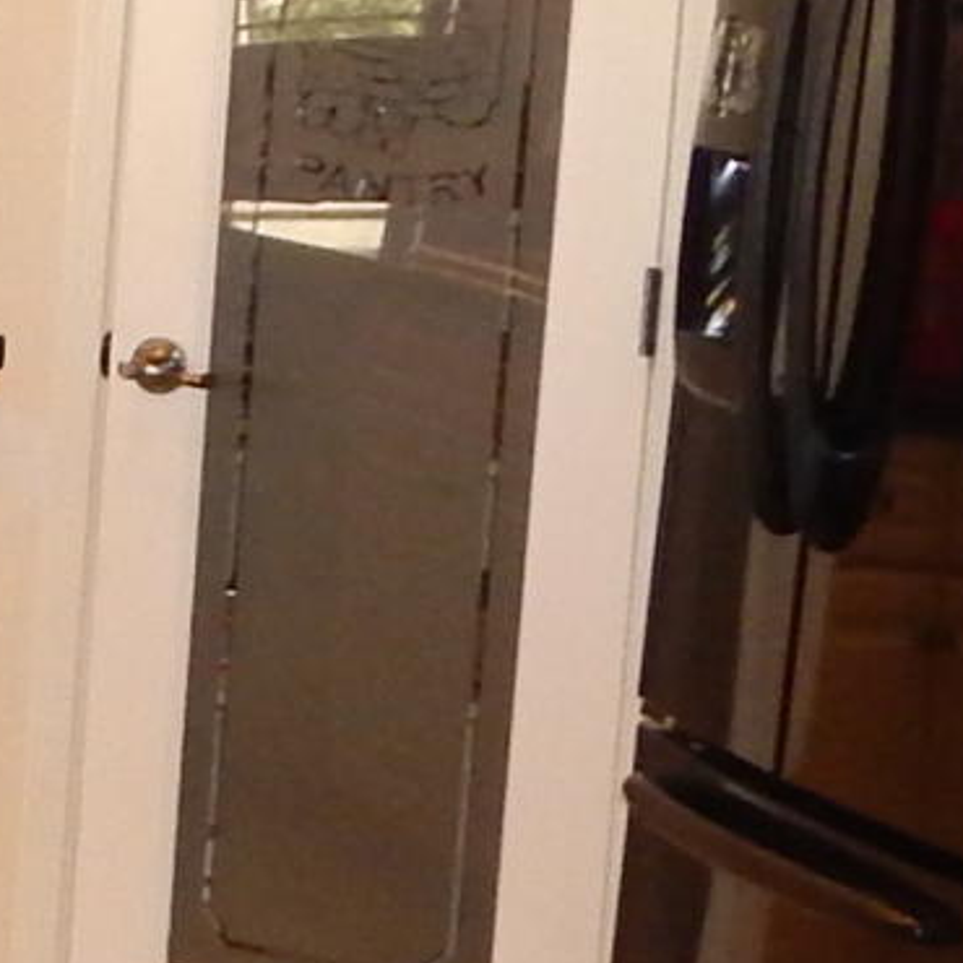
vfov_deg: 10.6
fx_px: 5193
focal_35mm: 165
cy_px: 505
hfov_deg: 8.6
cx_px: -2048
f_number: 3
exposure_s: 1/30
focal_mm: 4
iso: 200
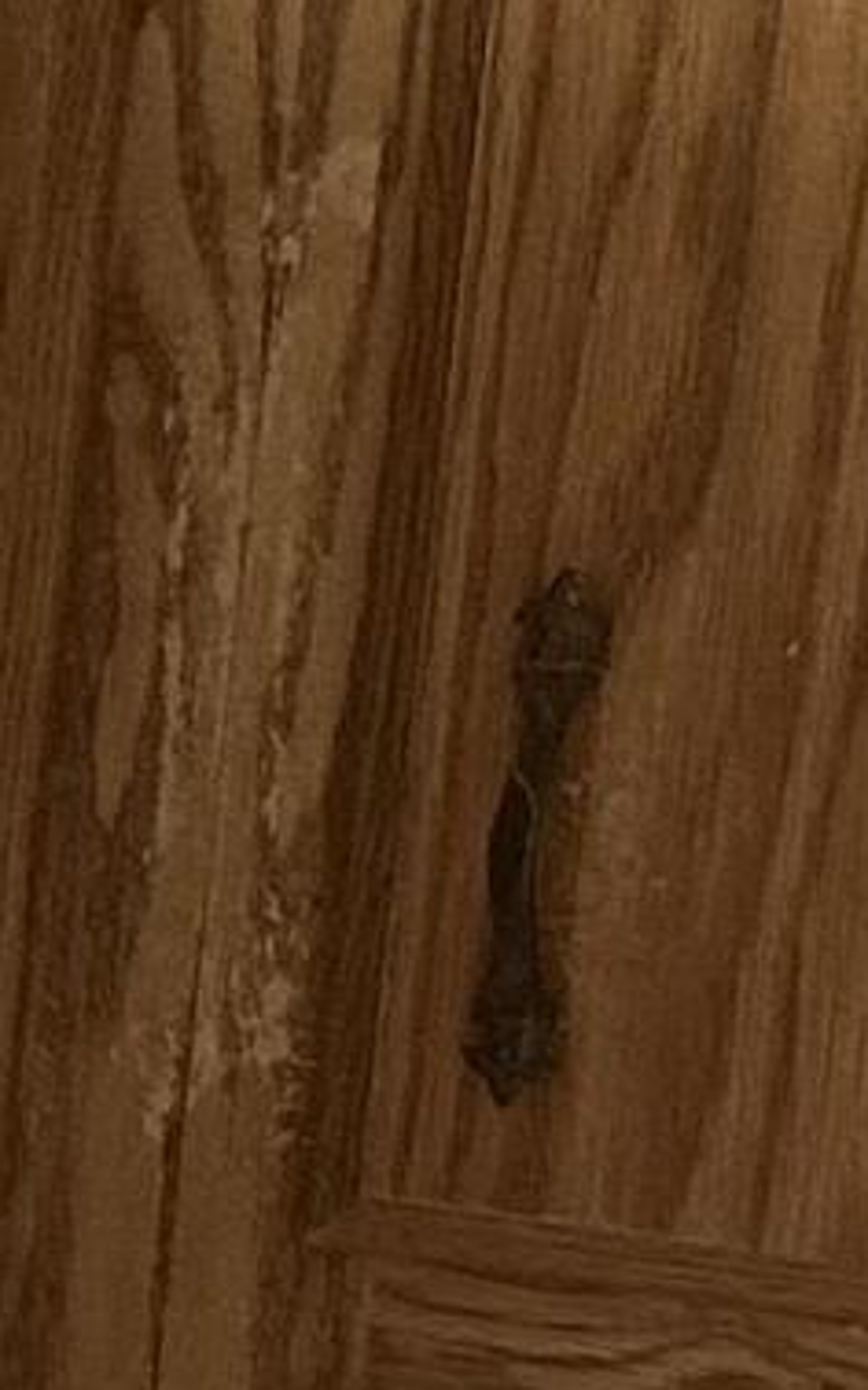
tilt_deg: -8.7
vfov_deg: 10.3
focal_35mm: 202
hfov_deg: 5.2
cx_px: -3406
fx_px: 7651
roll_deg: -1.9
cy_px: 1184
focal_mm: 6.86
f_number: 1.78
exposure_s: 1/101
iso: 250
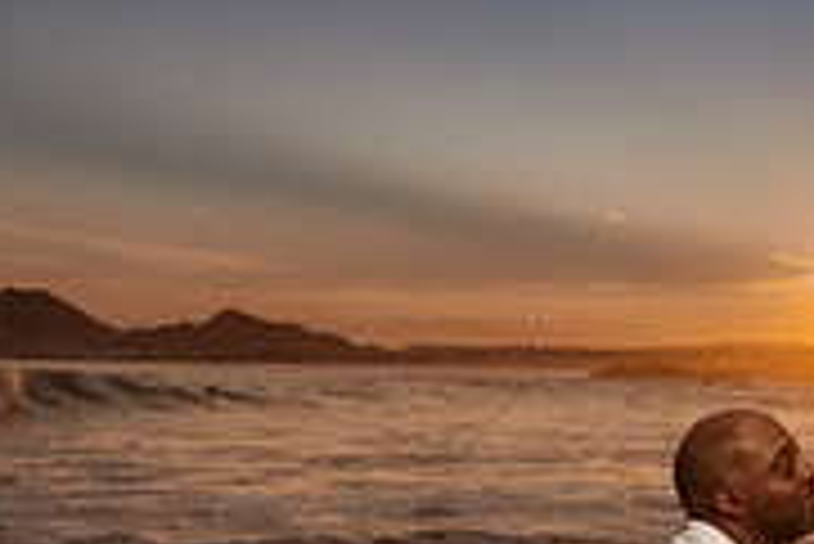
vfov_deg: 17.1
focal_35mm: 77
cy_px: 609
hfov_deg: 25.9
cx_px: 634
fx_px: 1742
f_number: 4
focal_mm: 24
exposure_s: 1/400
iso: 100
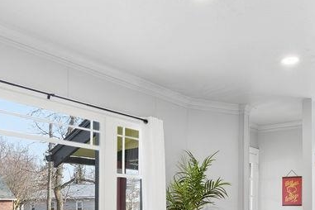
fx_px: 376
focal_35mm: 43
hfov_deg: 45.3
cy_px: 206
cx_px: 179
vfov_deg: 29.3
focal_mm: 16
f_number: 8
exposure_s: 1/40
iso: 100
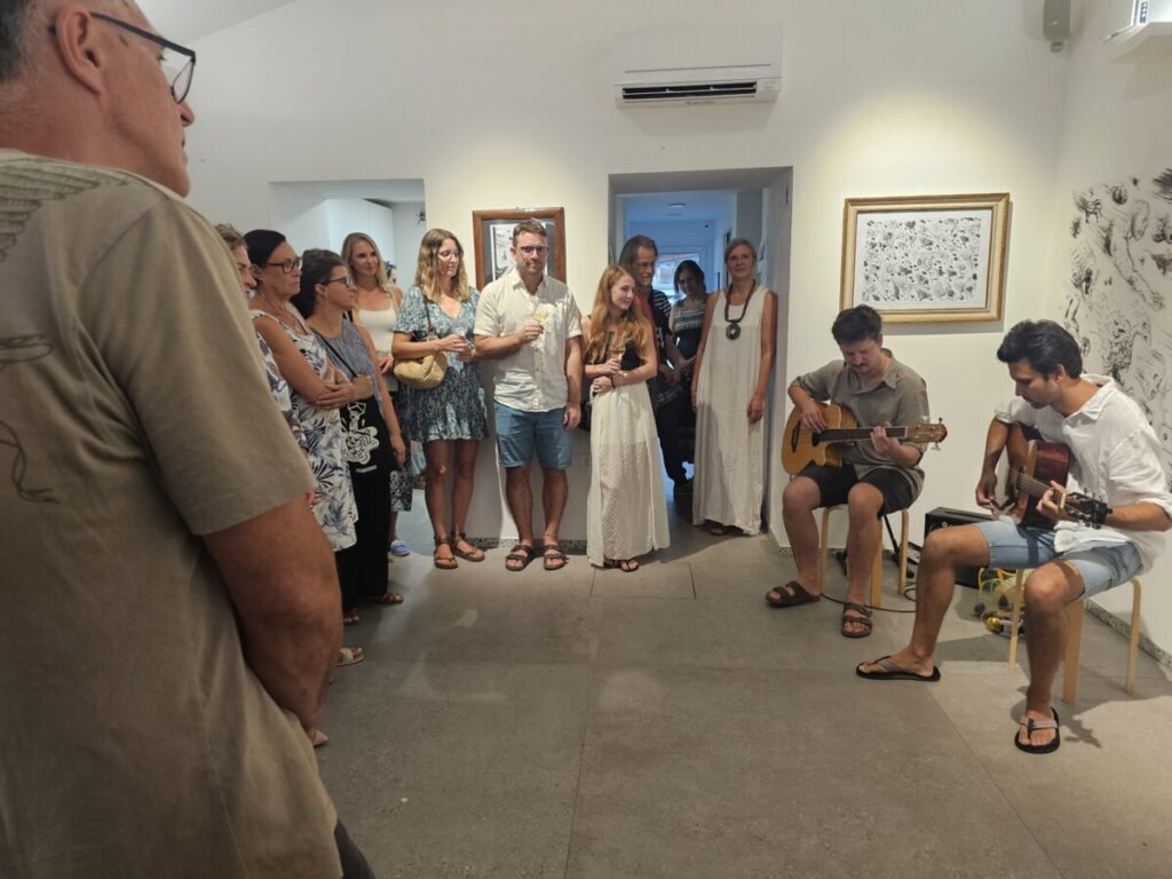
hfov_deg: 73.9
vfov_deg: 58.9
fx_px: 779
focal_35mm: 23
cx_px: 586
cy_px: 440
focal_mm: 6.3
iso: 320
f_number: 1.7
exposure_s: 1/100
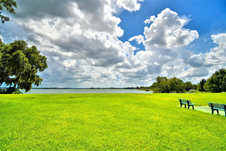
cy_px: 76
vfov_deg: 77.3
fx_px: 94
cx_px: 113
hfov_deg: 100.4
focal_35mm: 15
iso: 100
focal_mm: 10
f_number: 4.5
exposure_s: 1/2500
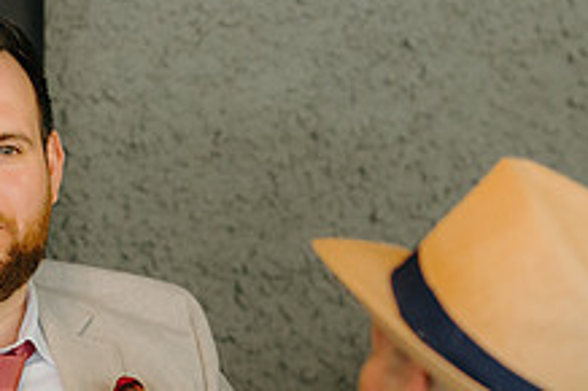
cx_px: -86
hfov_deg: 6.0
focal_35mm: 342
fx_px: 5582
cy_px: 244
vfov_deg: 4.0
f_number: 2.8
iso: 1250
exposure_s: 1/200
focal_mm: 85
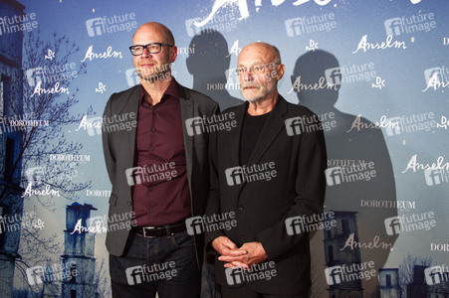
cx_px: 224
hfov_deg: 53.2
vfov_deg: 36.8
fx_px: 449
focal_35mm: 36
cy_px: 149
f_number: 5.6
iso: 1600
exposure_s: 1/100
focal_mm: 36
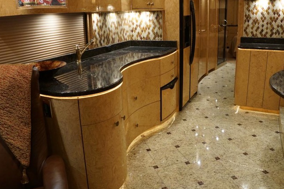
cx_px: 134
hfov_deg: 61.9
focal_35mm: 30
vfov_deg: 43.4
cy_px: 76
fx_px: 237
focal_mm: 16
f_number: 11
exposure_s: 1/2
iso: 800
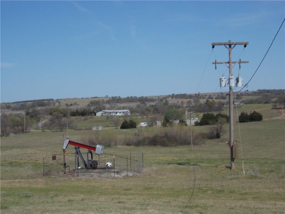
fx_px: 626
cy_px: 107
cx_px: 142
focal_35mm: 76
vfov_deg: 19.4
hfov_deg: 25.7
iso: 80
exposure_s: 1/125
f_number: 14.5
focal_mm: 13.5
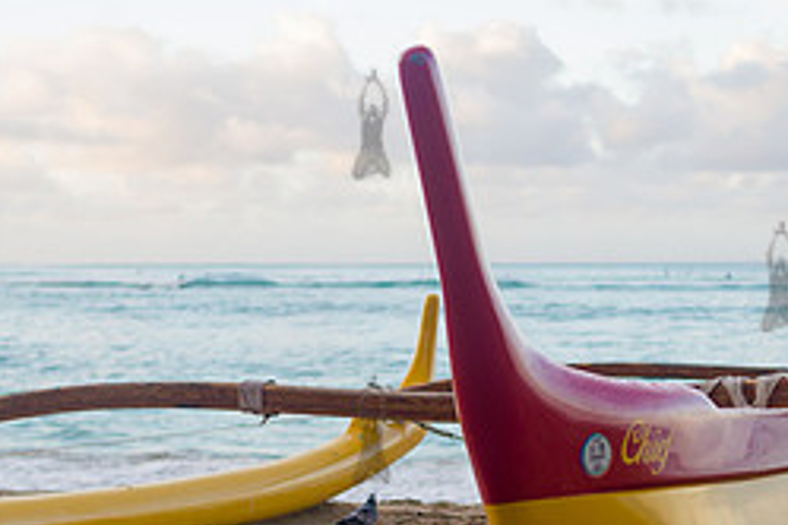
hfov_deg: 23.9
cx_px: 348
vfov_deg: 15.9
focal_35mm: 85
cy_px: 429
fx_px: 1860
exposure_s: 1/1000
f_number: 2.8
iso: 800
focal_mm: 35
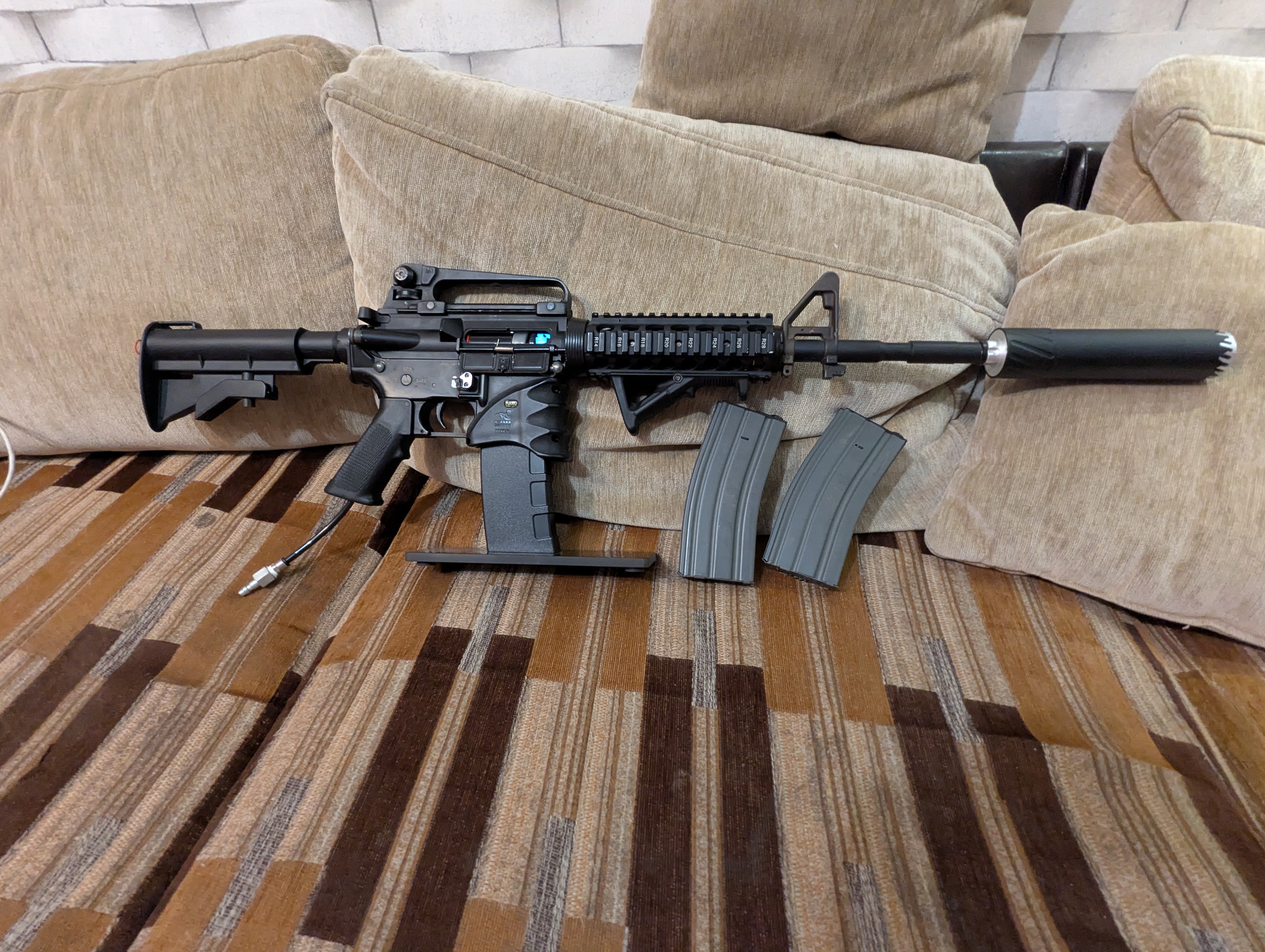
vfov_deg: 78.2
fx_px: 586
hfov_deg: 94.4
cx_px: 632
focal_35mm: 16
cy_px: 476
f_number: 2.2
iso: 751
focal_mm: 2.35
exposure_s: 1/25
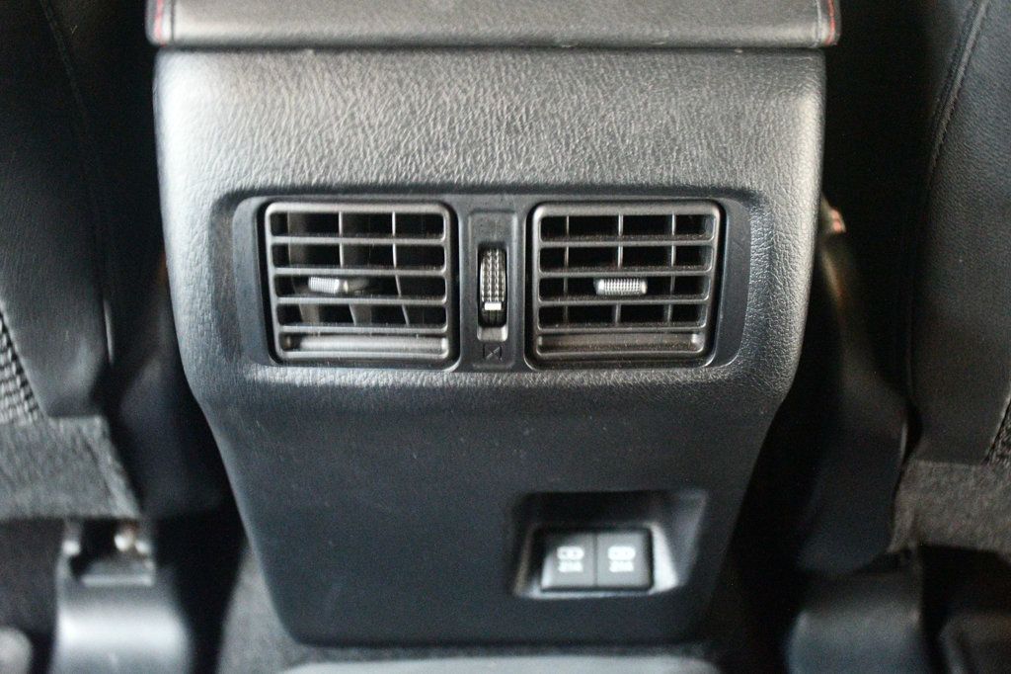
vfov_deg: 26.0
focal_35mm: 52
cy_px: 337
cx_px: 506
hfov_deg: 38.2
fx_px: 1460
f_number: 4.2
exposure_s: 1/13
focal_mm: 35
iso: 12800
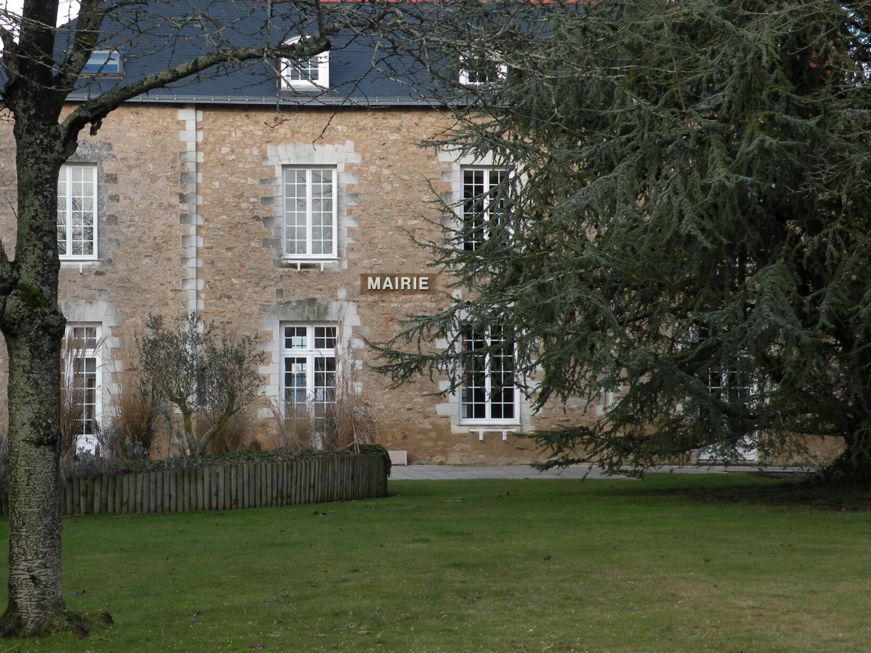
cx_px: 378
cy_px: 291
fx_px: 2465
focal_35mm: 98
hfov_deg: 20.0
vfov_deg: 15.1
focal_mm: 14.9
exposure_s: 1/126
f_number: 4.5
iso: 64
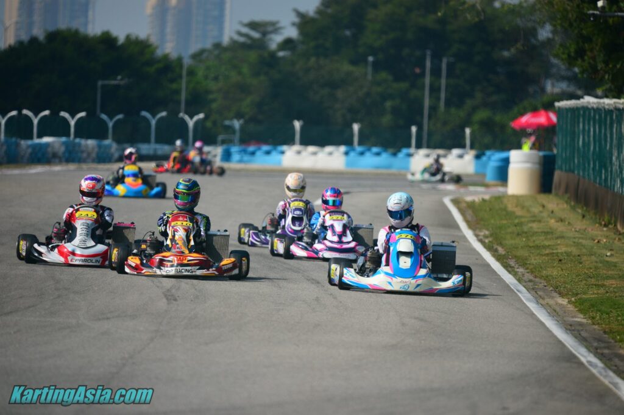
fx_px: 5196
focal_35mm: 300
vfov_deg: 4.6
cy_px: 208
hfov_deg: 6.9
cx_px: 312
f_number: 4
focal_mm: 300
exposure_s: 1/1000
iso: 100
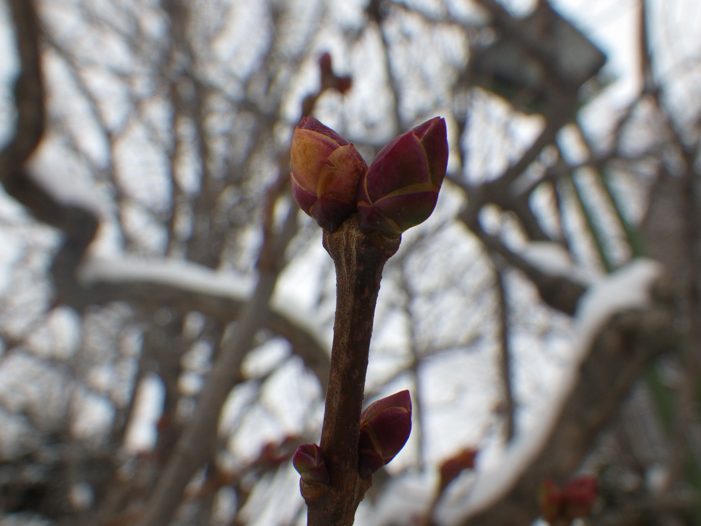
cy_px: 263
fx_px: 689
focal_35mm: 34
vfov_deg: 41.8
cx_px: 350
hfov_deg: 54.0
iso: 125
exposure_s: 1/320
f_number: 4.6
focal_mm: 6.1
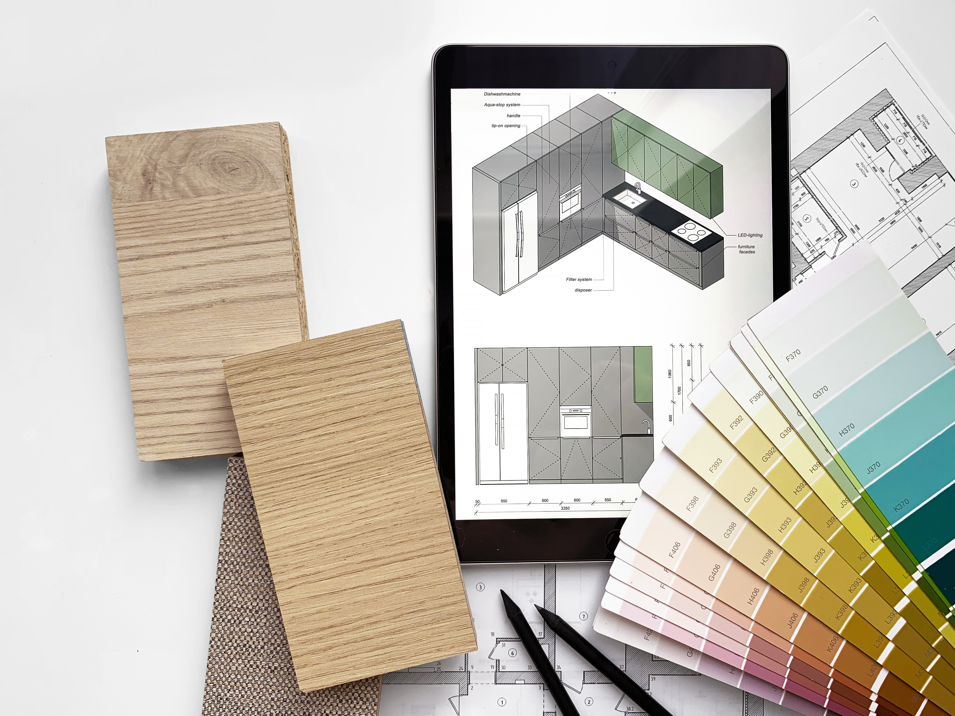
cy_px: 358
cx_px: 478
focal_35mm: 26
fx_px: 717
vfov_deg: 53.1
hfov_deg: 67.3
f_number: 1.8
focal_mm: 4.25
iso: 25
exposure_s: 1/144
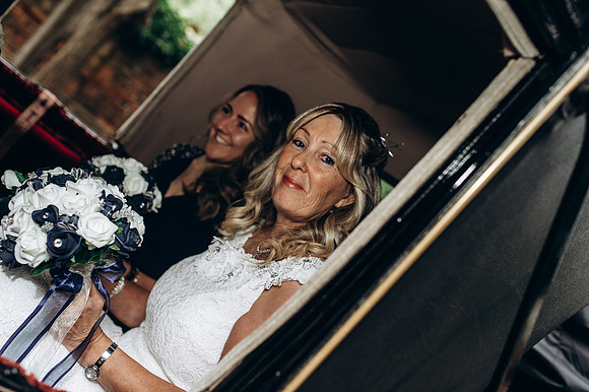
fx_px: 572
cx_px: 294
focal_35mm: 35
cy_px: 196
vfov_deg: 37.8
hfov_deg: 54.5
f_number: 2.8
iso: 100
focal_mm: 35
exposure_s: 1/125
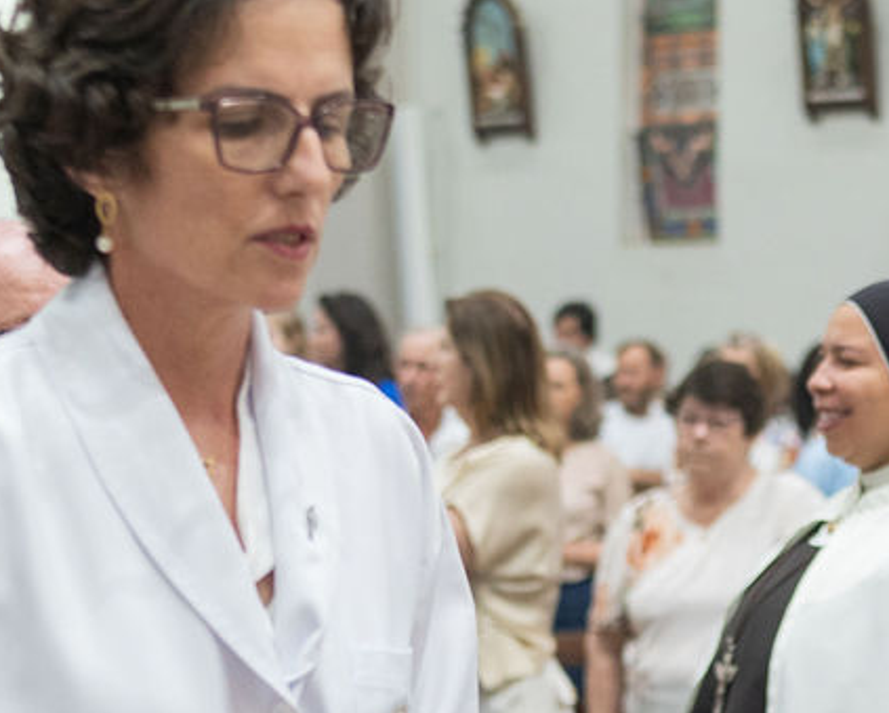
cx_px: 878
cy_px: 481
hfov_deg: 15.6
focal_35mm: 121
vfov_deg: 12.7
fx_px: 3186
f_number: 2.2
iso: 1250
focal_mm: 35
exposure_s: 1/160
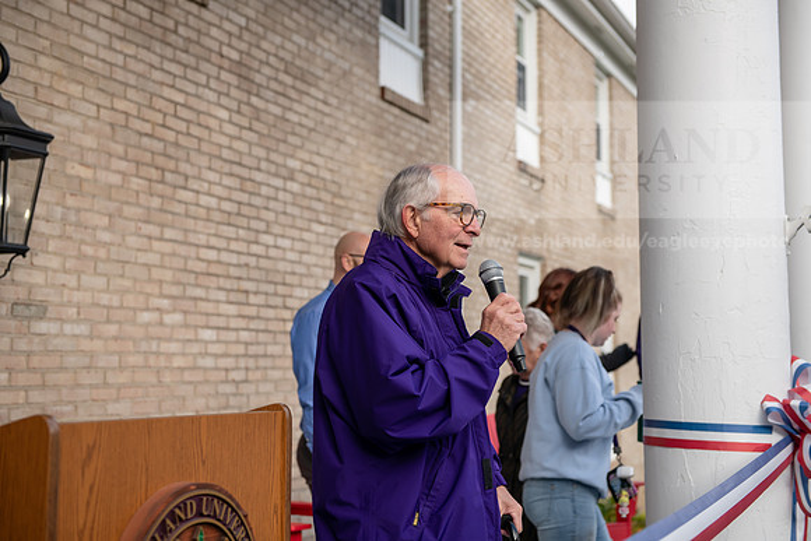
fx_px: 1262
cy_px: 270
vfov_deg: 24.2
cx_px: 406
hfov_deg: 35.6
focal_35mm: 56
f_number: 3.5
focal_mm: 56
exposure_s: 1/400
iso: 200
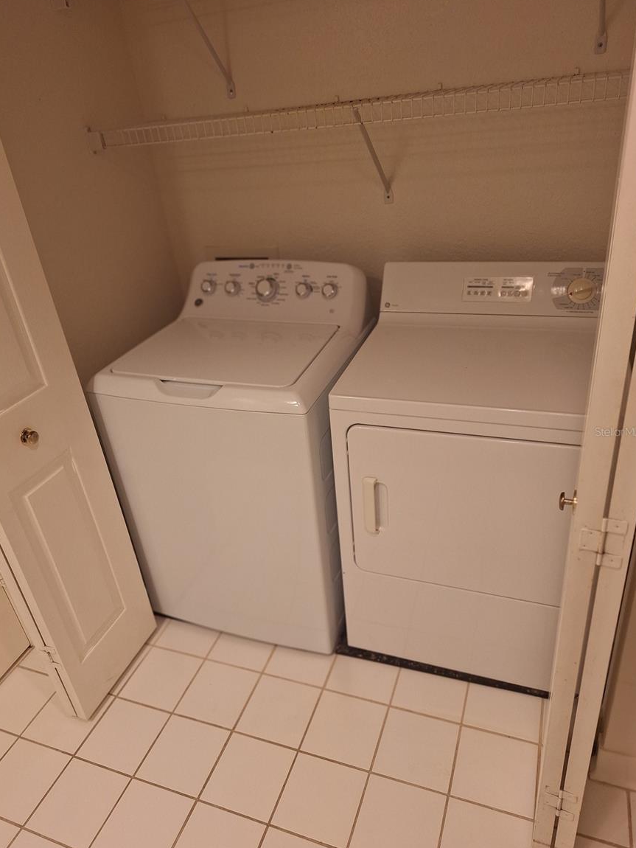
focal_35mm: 24
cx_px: 315
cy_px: 431
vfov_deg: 71.6
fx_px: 588
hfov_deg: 56.8
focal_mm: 5.54
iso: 100
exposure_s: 1/40
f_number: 1.8
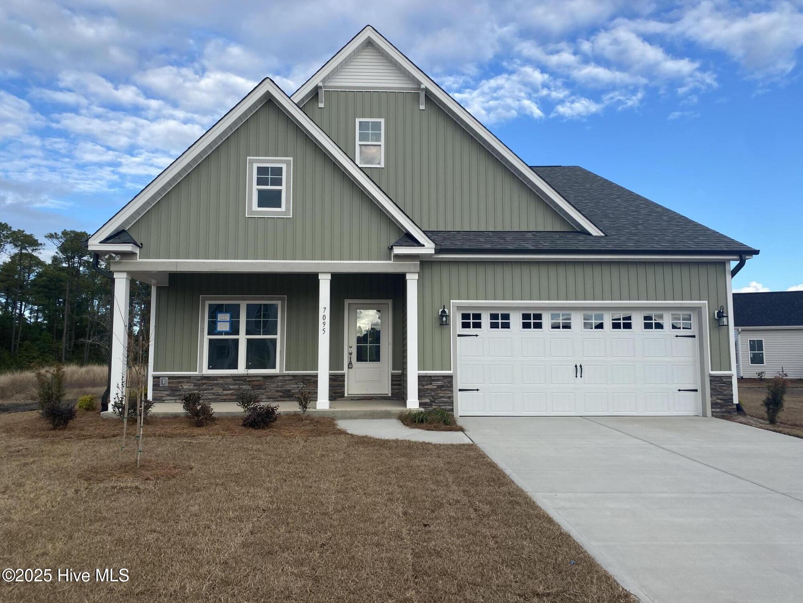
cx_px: 402
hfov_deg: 67.3
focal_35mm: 26
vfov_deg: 53.1
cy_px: 302
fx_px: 603
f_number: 1.8
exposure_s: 1/1412
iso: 32
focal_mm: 4.25
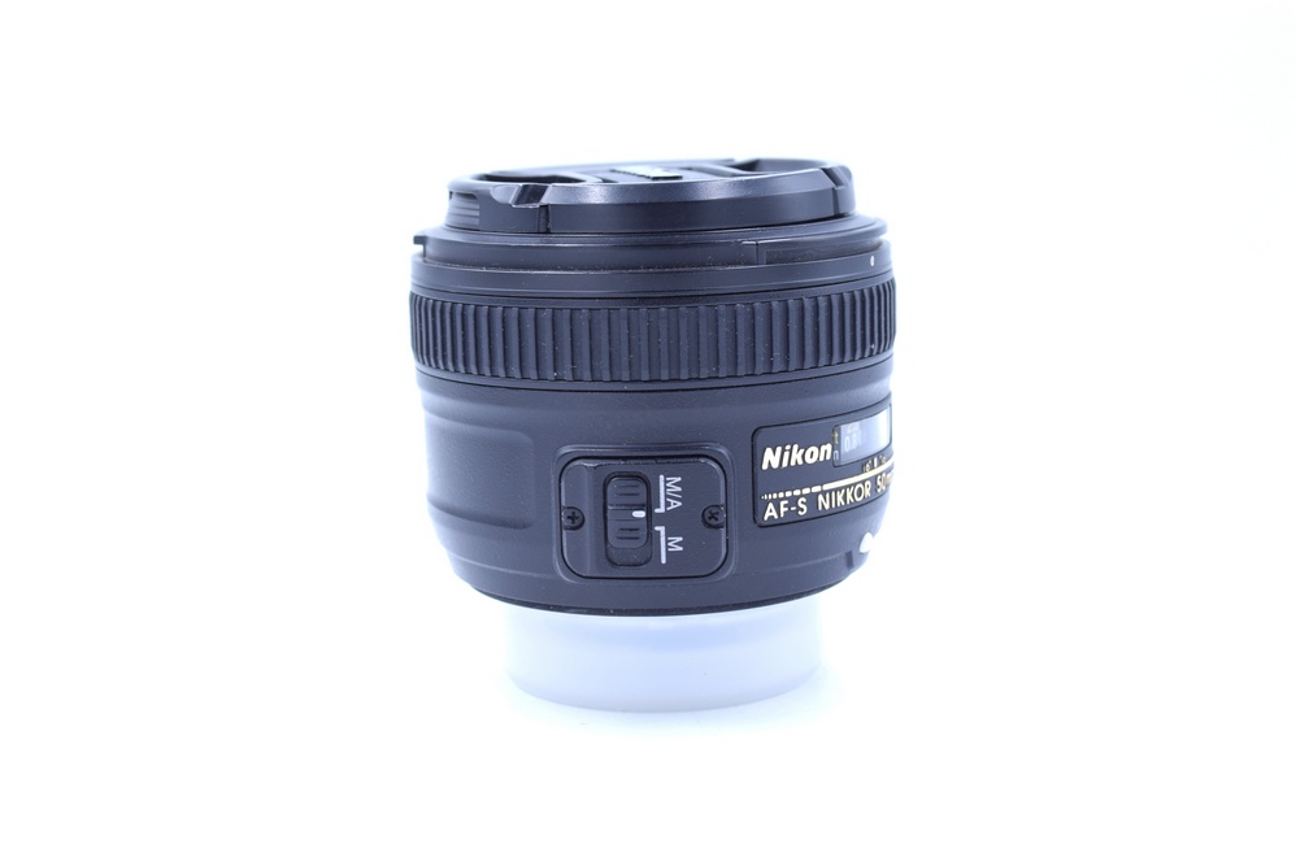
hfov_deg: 31.9
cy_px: 433
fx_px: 2270
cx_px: 648
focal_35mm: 63
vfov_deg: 21.6
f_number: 7.1
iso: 400
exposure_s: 1/125
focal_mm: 42
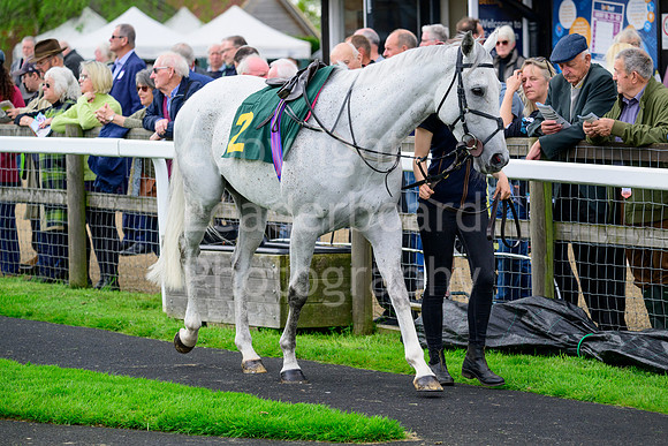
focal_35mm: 165
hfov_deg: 12.4
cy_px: 223
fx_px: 3062
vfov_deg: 8.3
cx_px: 334
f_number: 5.6
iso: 800
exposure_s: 1/1600
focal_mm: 165
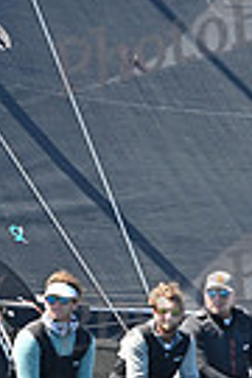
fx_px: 4284
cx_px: 594
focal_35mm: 408
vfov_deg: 5.0
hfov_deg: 3.3
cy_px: 388
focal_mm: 95
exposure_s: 1/1000
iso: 320
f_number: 5.6
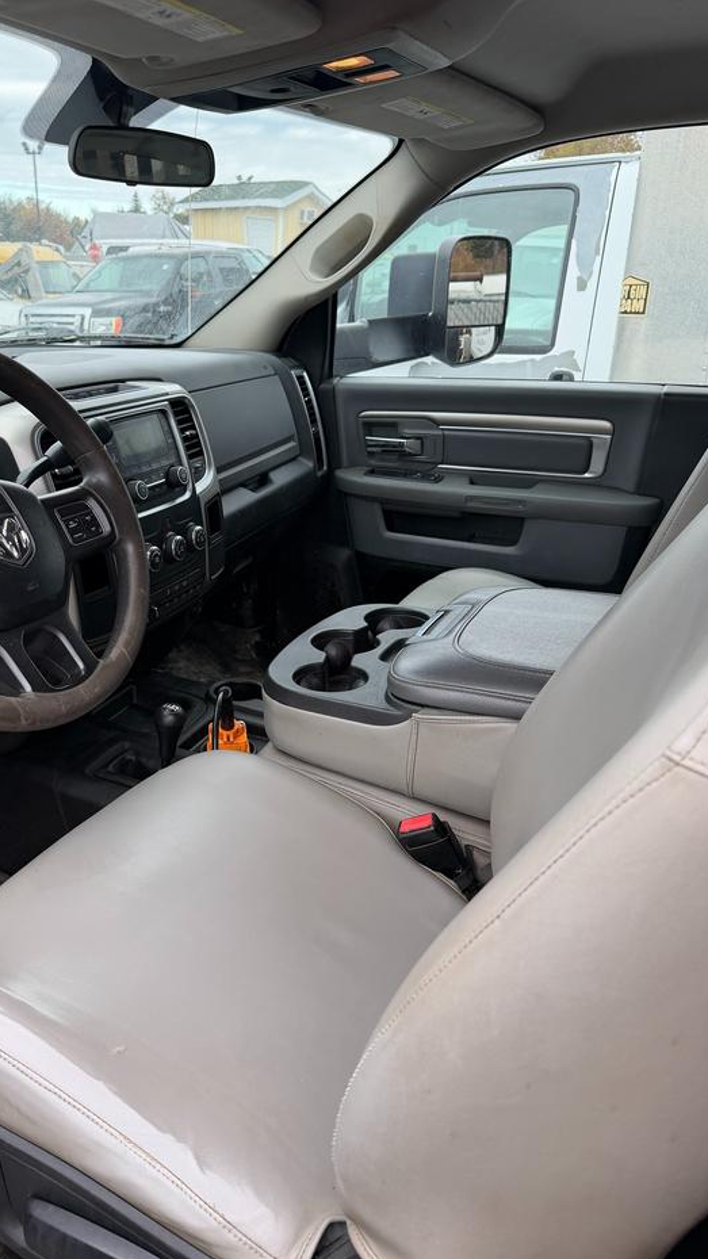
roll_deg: +0.8
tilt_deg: -23.6
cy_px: 648
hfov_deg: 42.4
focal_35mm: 27
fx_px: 901
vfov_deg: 69.8
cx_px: 246
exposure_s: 1/476
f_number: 1.78
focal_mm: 6.76
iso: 100
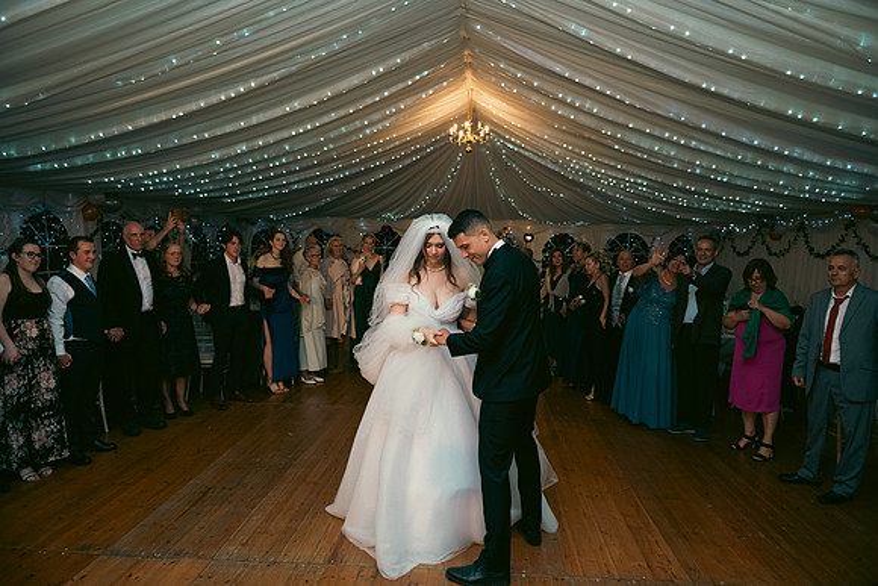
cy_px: 293
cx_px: 439
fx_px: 585
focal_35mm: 24
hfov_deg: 73.7
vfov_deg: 53.2
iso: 800
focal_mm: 24
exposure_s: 1/160
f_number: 3.5
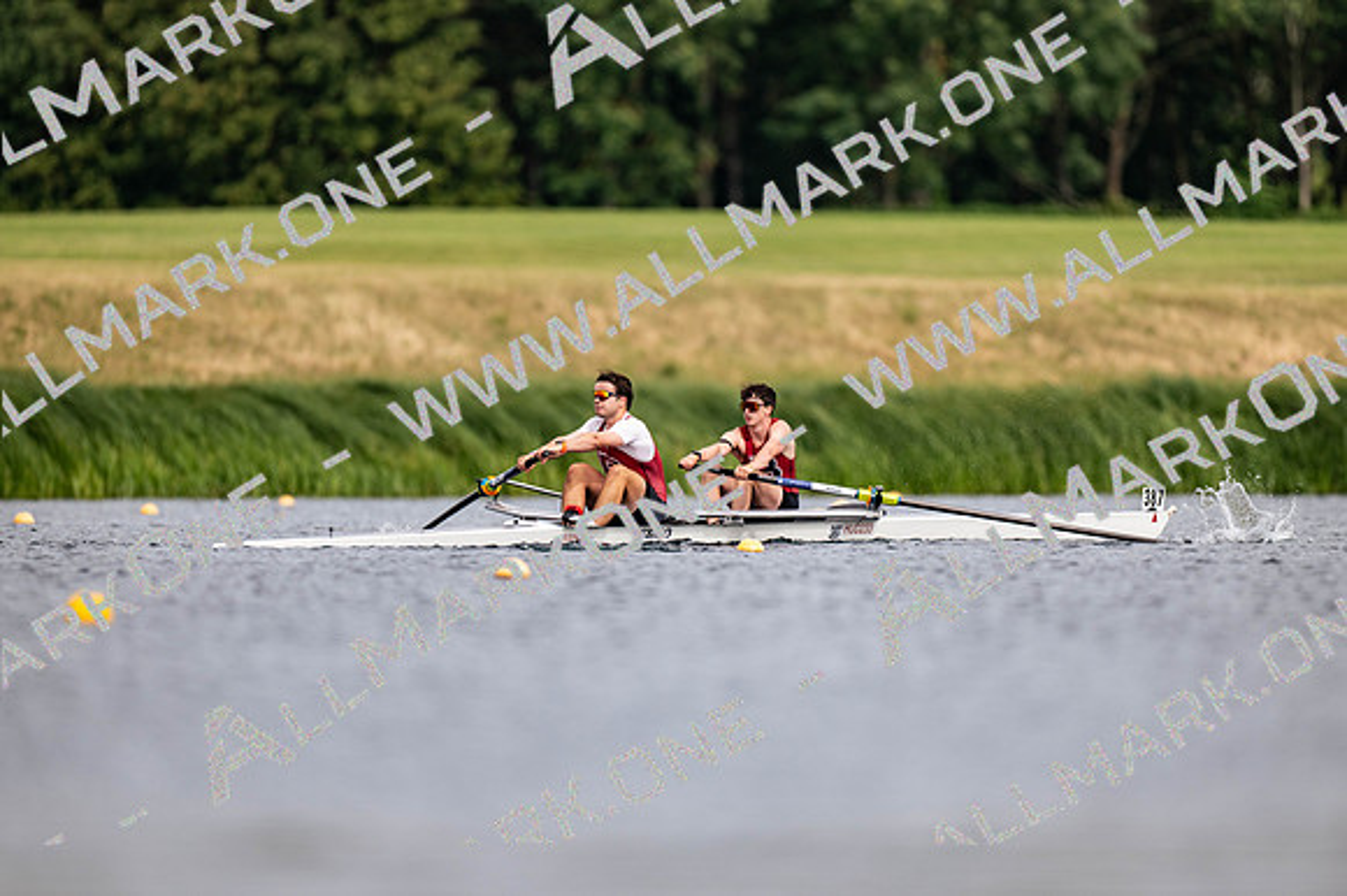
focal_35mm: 600
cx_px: 674
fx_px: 22441
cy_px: 448
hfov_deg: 3.4
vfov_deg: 2.3
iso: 250
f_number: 4
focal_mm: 600
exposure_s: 1/2500
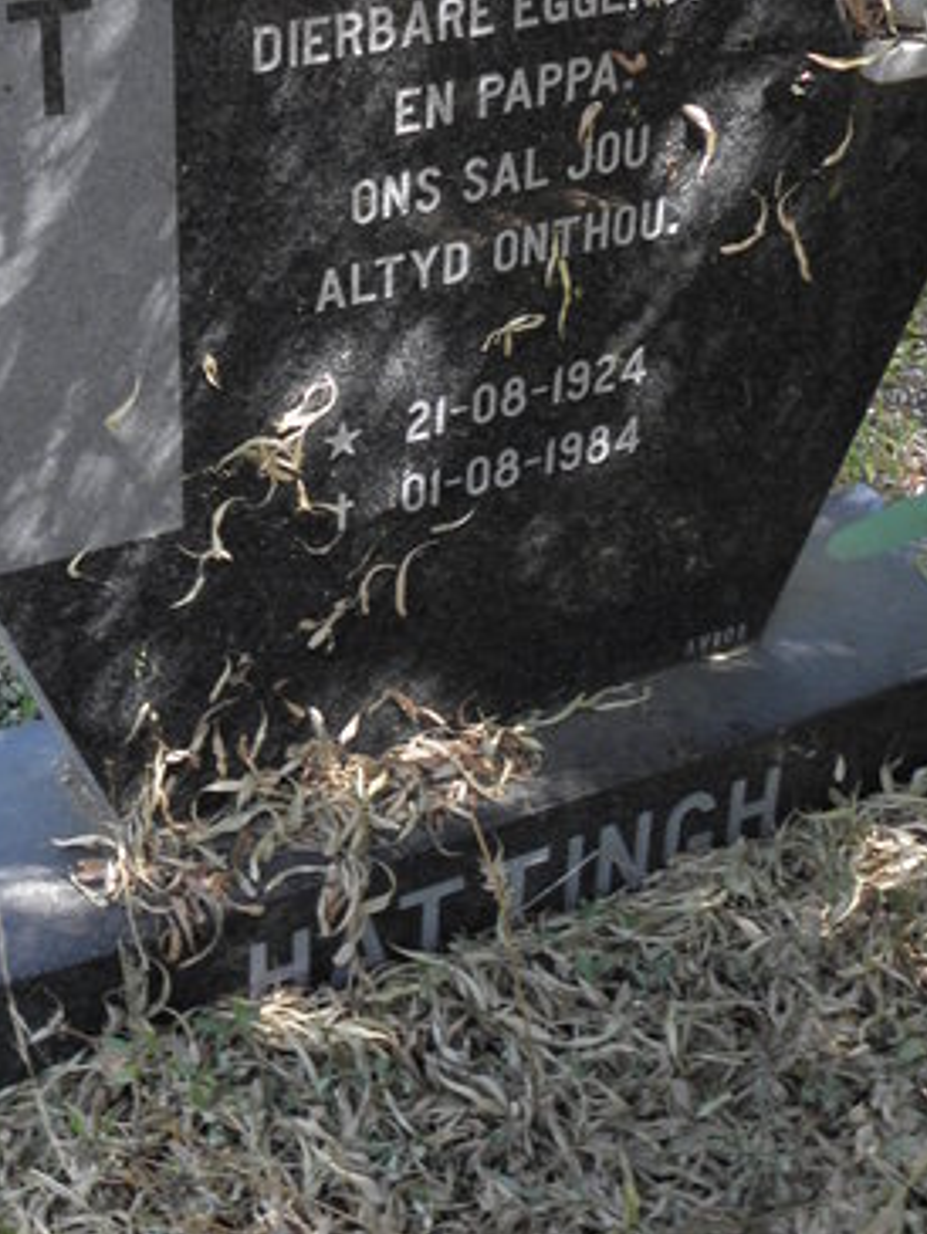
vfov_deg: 33.2
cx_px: 193
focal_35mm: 57
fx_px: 2034
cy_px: 321
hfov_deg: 25.3
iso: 64
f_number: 2.8
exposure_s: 1/60
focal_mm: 4.6
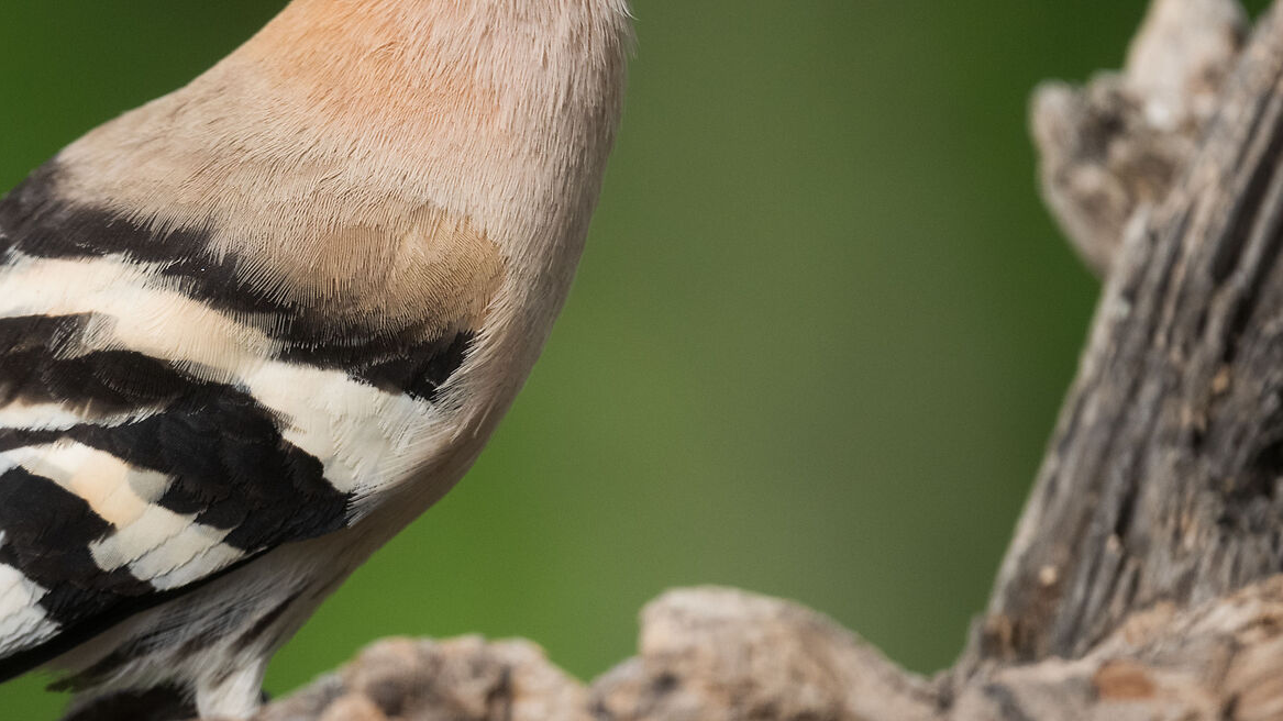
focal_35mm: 1078
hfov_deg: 2.0
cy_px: 247
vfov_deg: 1.1
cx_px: 324
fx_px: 36668
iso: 720
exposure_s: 1/500
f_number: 5.6
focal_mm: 500
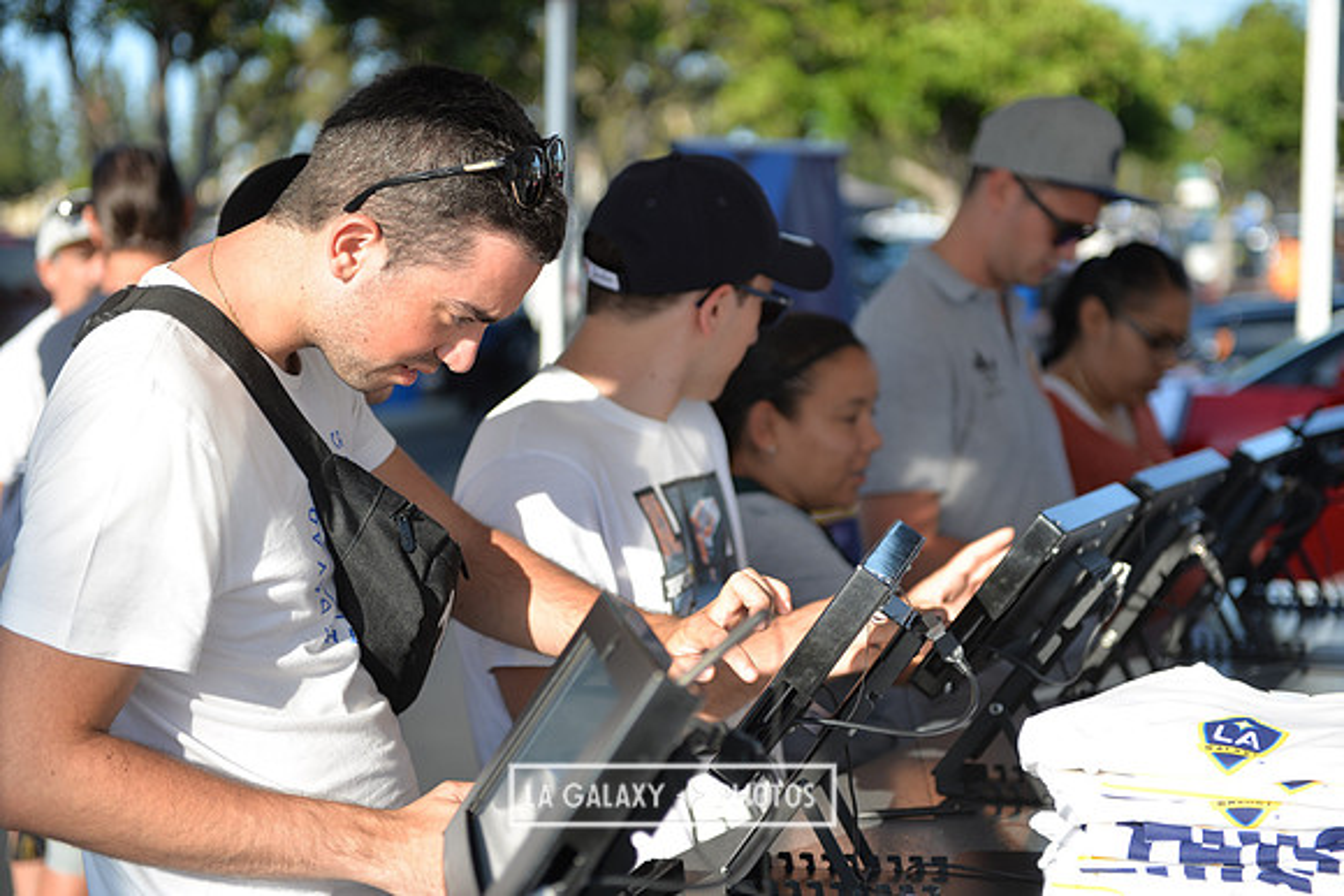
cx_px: 672
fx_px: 2614
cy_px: 448
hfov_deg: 28.8
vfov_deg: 19.5
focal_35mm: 70
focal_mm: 70
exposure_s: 1/800
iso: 100
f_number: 2.8
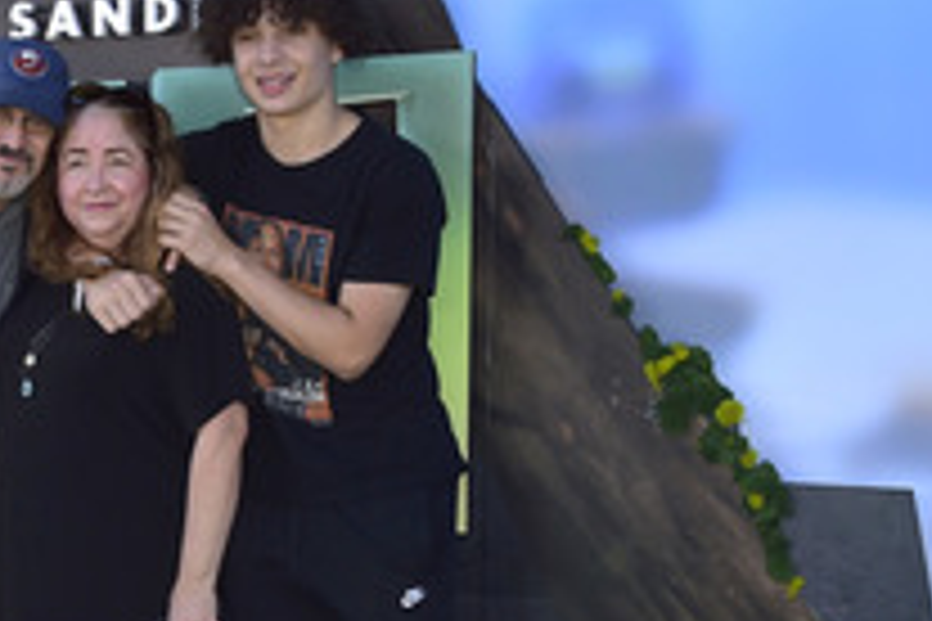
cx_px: 90
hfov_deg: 22.8
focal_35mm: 87
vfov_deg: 15.6
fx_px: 2252
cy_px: 526
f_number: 7.1
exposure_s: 1/250
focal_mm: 40
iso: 125
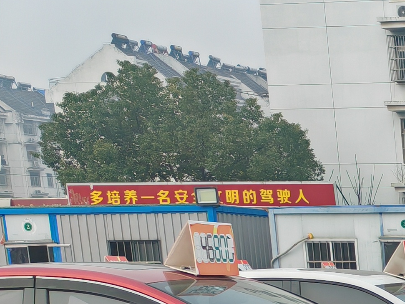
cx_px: 842
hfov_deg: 14.2
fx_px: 1322
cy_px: 537
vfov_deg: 12.1
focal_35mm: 113
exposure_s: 1/260
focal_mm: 6.12
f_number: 1.9
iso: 50
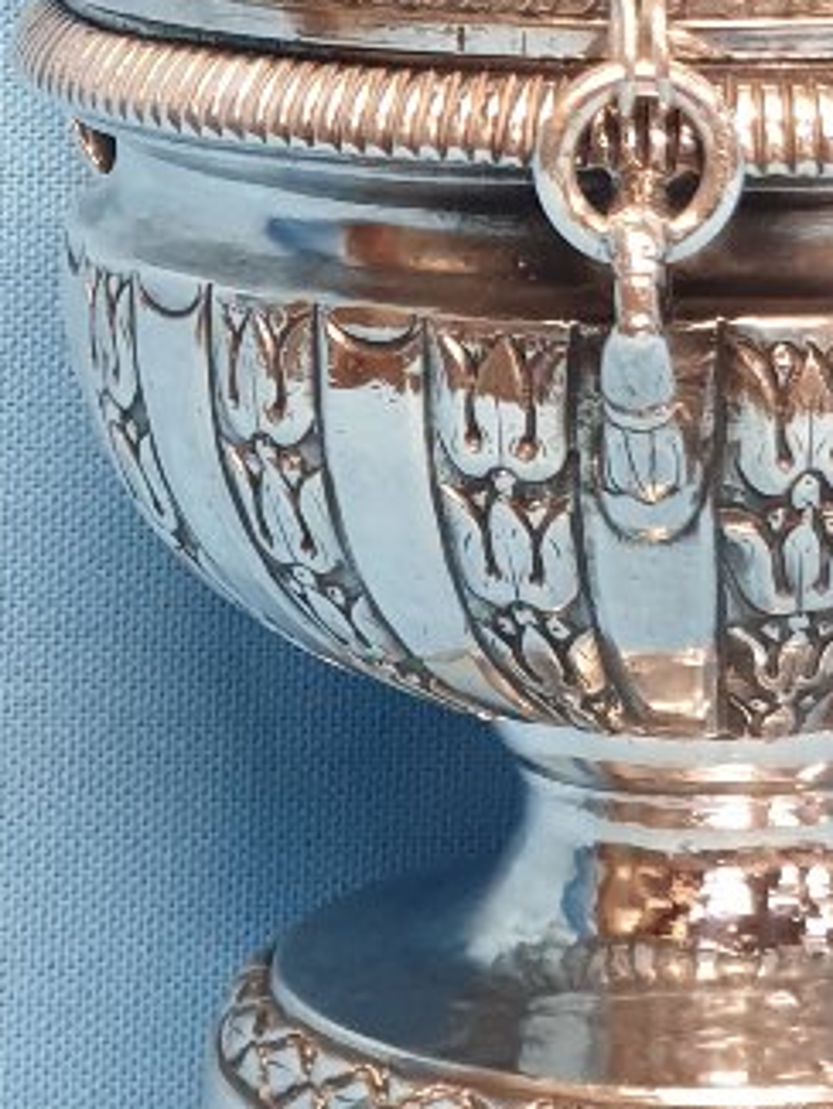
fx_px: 6156
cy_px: -512
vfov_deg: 10.0
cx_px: 690
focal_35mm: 192
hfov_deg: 7.7
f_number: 2.4
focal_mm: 6
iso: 160
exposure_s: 1/17
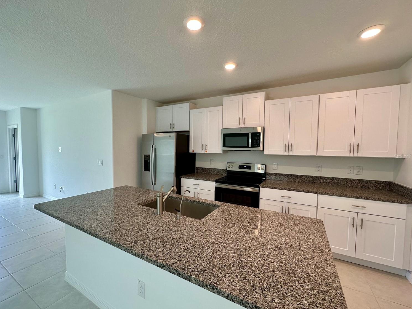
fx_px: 179
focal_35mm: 15
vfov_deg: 81.8
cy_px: 156
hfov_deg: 98.1
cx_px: 199
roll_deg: -0.6
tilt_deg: -3.2
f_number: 2.2
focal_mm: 2.22
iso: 160
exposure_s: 1/120
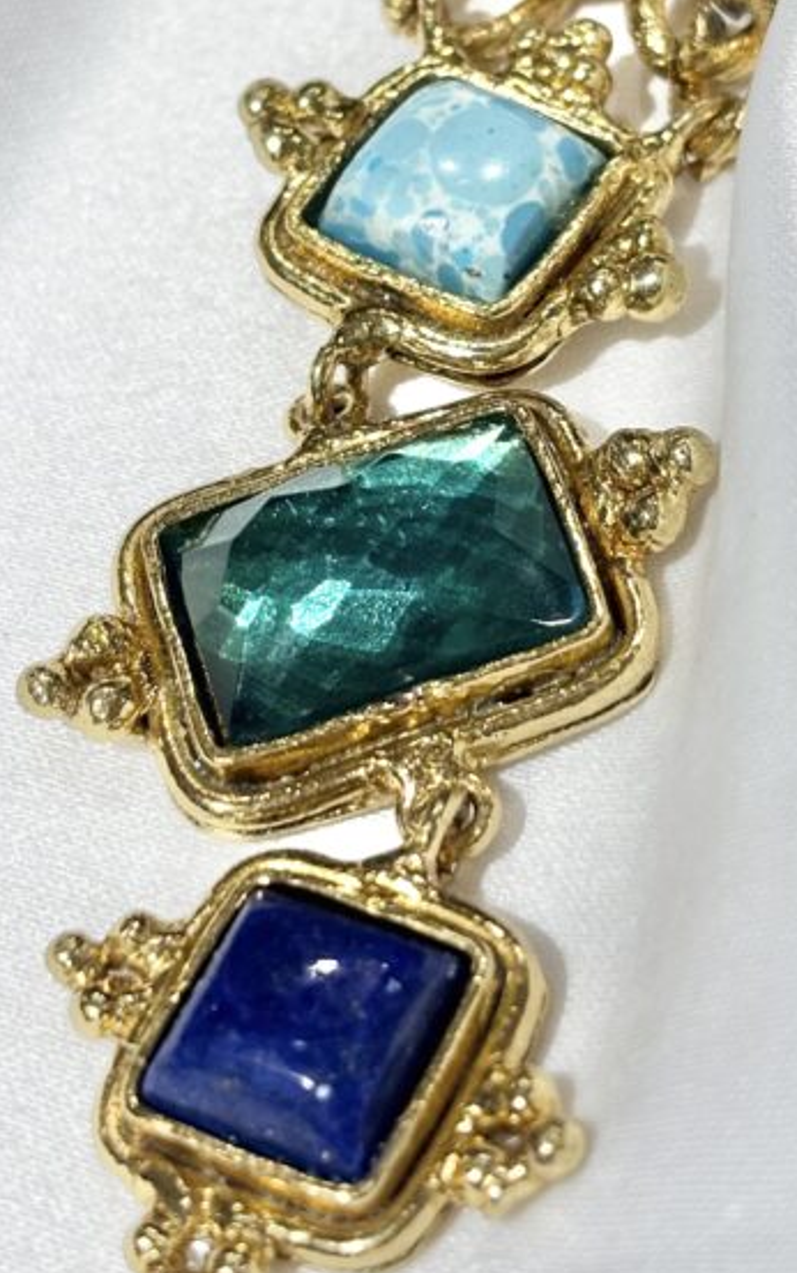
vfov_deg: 20.3
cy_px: 366
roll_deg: +9.5
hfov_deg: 12.8
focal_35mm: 102
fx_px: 3542
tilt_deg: -44.4
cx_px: 454
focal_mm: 5.96
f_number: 1.6
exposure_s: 1/224
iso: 32
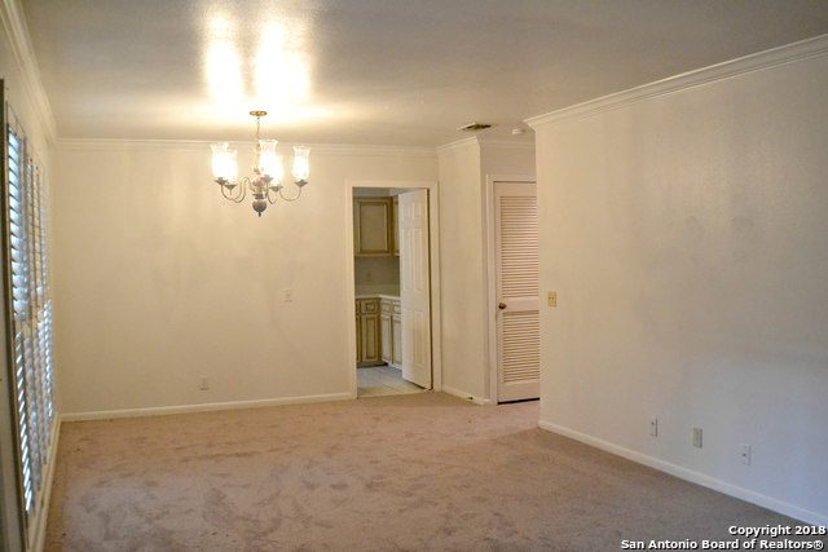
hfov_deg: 43.6
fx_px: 1035
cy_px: 276
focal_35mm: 45
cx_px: 414
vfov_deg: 29.9
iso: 3200
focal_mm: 30
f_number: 4.2
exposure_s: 1/60
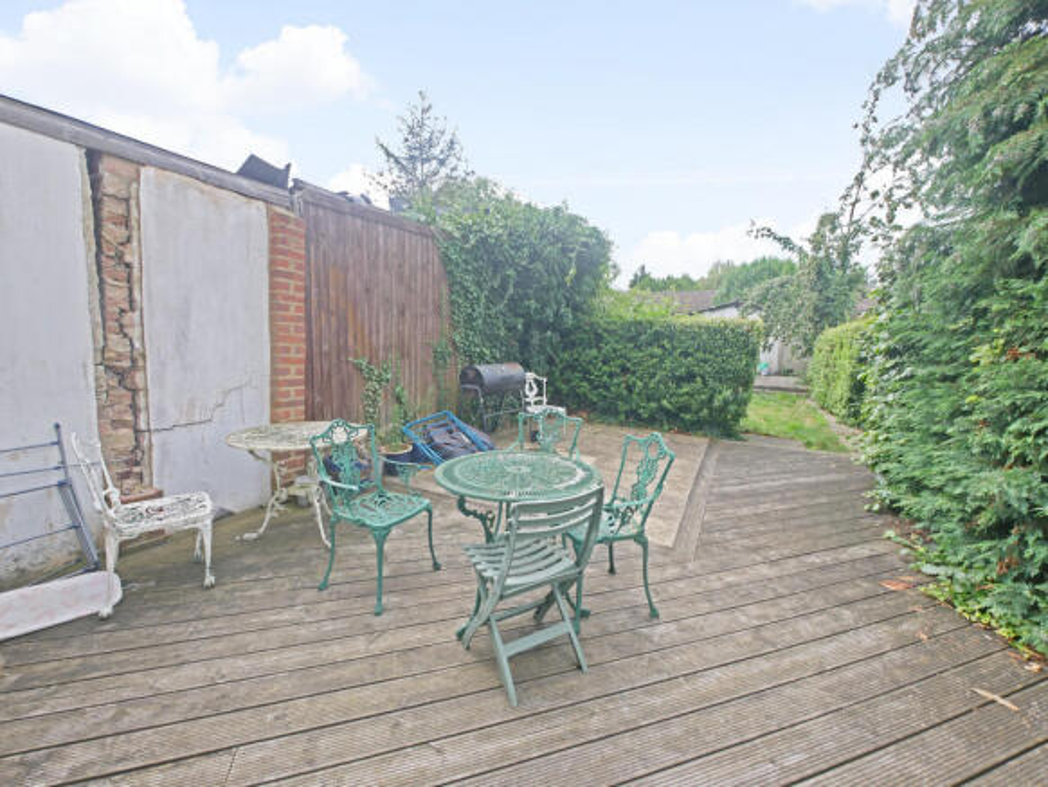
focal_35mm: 14
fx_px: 424
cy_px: 394
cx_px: 524
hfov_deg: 102.0
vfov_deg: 85.7
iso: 200
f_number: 6.3
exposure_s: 1/250
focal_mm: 7
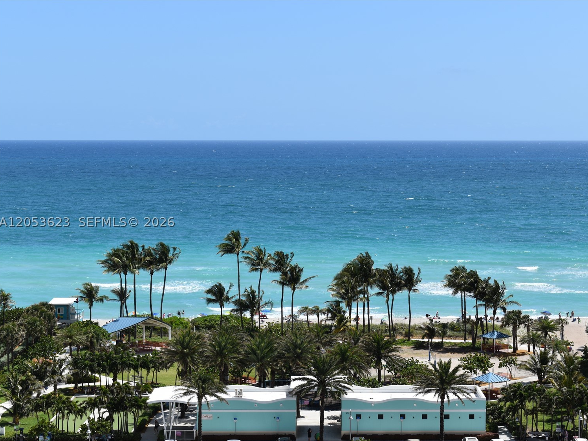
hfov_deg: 23.0
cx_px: 329
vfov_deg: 17.4
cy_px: 221
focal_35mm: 85
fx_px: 1444
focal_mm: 52
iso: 100
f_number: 9
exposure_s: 1/320
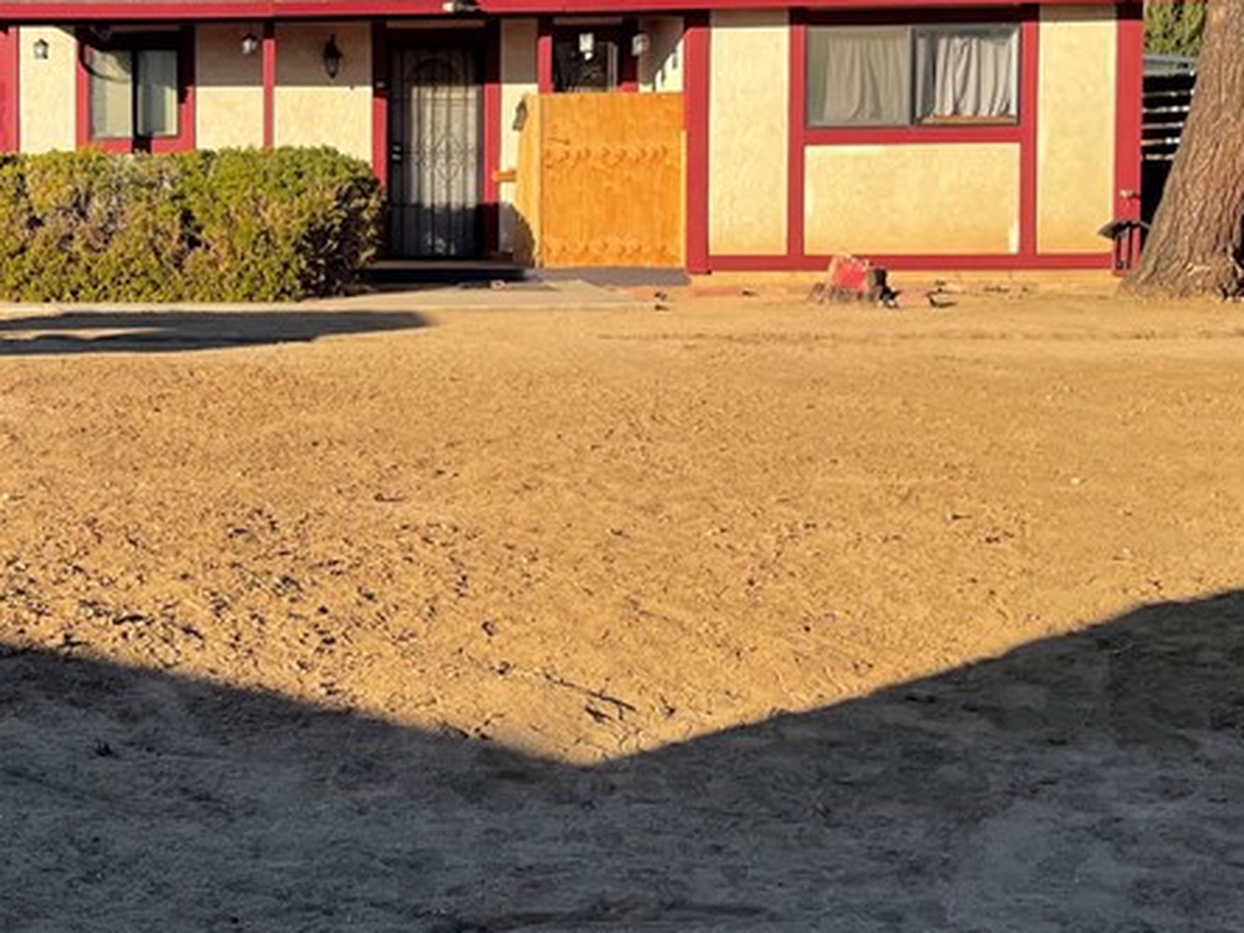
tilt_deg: -3.3
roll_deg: +0.9
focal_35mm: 60
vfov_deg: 24.2
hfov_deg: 28.8
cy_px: 255
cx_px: -160
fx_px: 2156
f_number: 1.6
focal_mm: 4.2
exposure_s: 1/2451
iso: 32
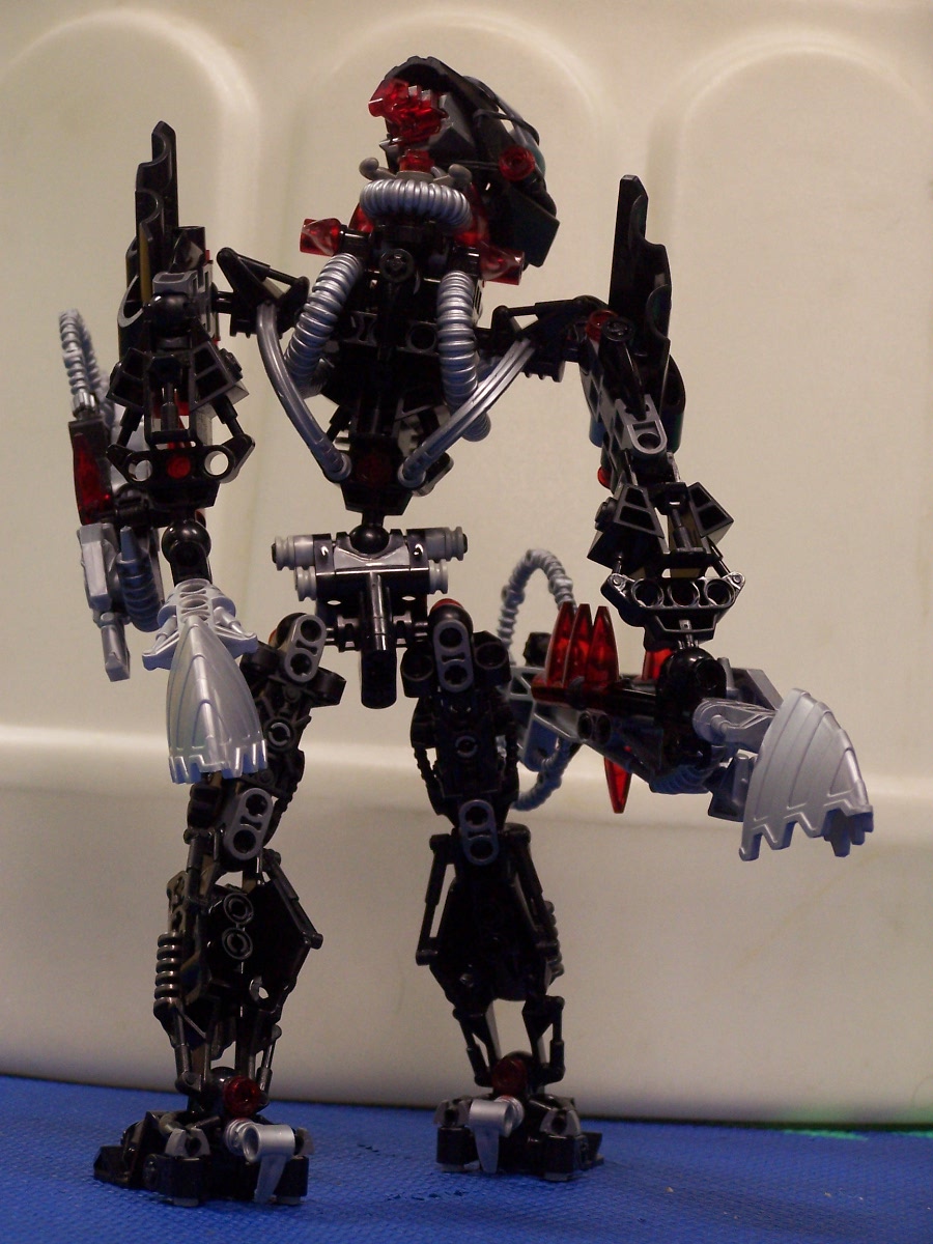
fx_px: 4205
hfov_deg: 12.7
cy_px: 622
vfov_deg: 16.8
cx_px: 466
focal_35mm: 117
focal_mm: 19.4
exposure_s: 1/8
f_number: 3.2
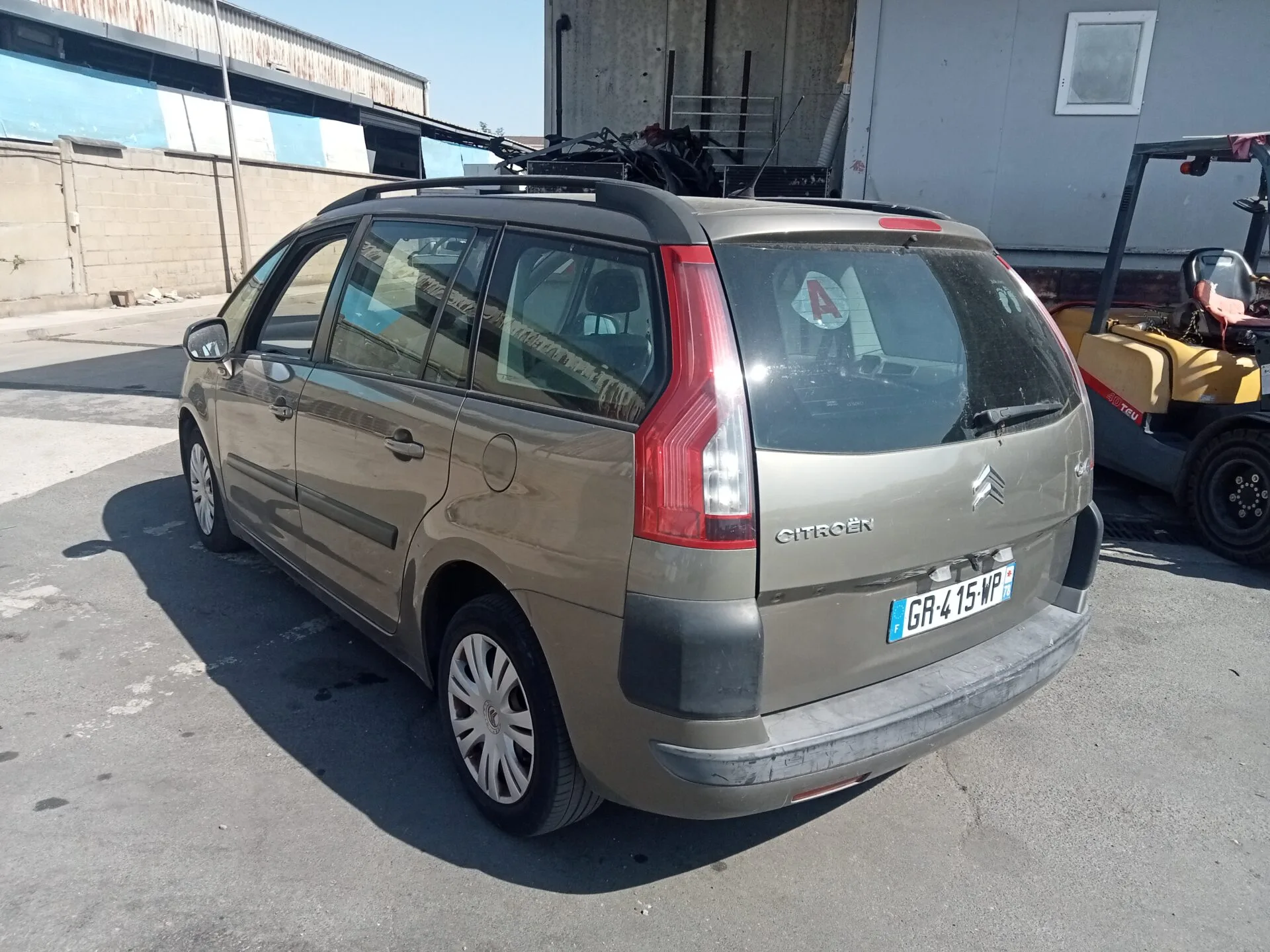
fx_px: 1027
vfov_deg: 49.7
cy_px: 476
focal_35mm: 28
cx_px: 635
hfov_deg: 63.4
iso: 101
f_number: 2.2
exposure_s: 1/710
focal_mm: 3.46
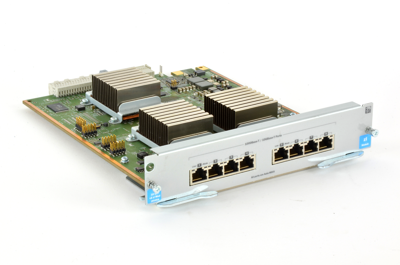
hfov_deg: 18.2
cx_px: 200
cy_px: 132
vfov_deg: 12.1
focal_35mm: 112
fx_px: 1247
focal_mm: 75
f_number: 32
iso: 100
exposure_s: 1.3
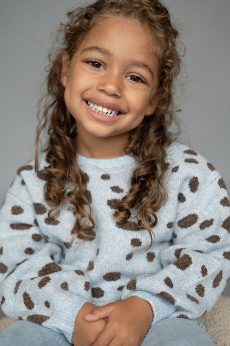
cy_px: 173
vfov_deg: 39.6
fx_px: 480
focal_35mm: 50
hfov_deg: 27.0
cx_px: 115
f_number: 2.5
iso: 400
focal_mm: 50
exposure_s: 1/400
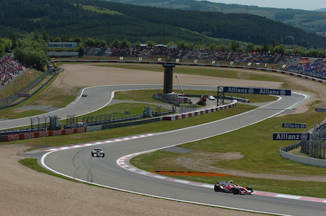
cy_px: 108
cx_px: 163
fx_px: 1057
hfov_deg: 17.5
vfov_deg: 11.7
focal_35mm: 117
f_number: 5.6
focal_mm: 78
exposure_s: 1/2000
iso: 200
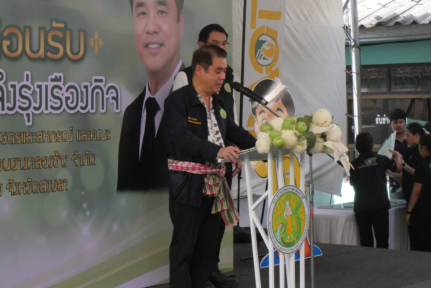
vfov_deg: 15.2
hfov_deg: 22.6
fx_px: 1078
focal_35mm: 90
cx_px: 170
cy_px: 118
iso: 3200
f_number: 11
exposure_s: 1/500
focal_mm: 28
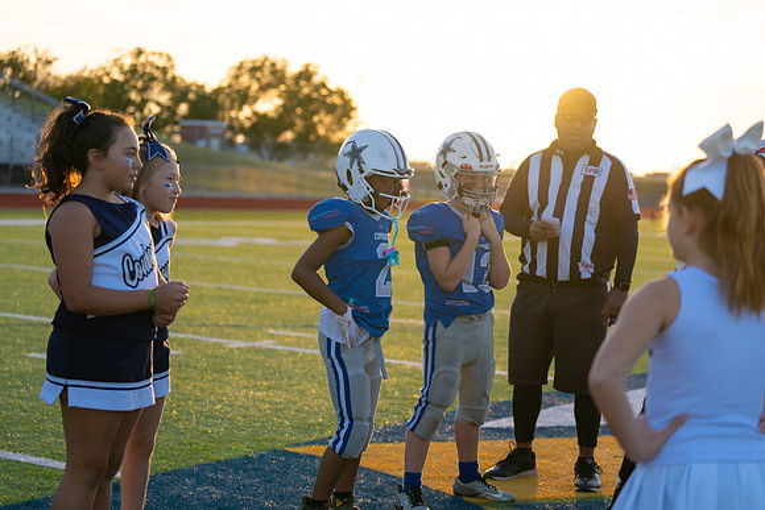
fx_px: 1488
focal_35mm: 70
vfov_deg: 19.5
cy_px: 255
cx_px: 382
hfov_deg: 28.8
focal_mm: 70
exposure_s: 1/1000
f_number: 2.8
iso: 200
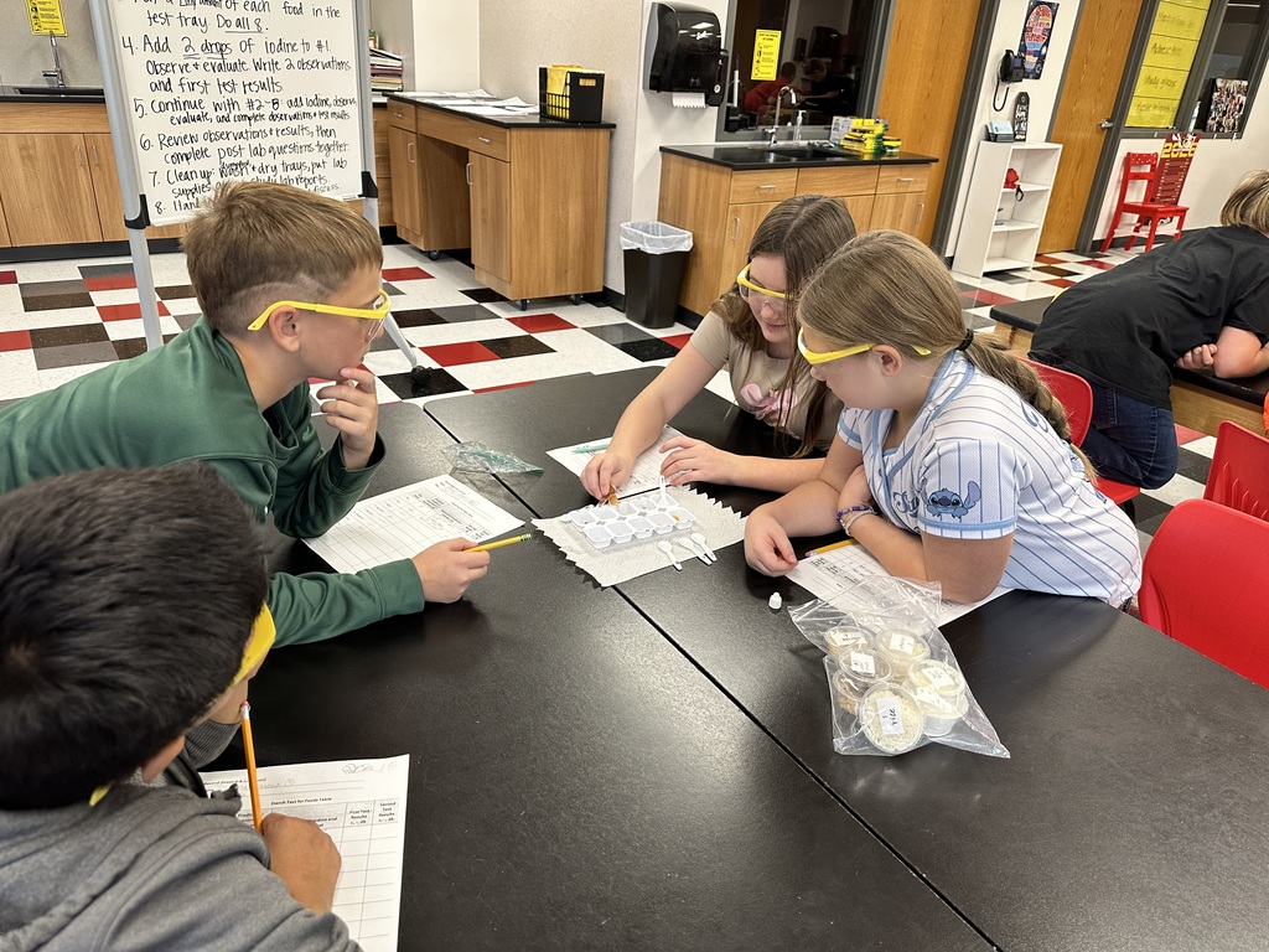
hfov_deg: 71.6
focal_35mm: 24
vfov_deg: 56.8
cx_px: 634
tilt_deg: -26.5
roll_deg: -4.0
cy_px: 476
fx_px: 880
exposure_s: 1/121
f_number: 1.78
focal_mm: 6.86
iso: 200
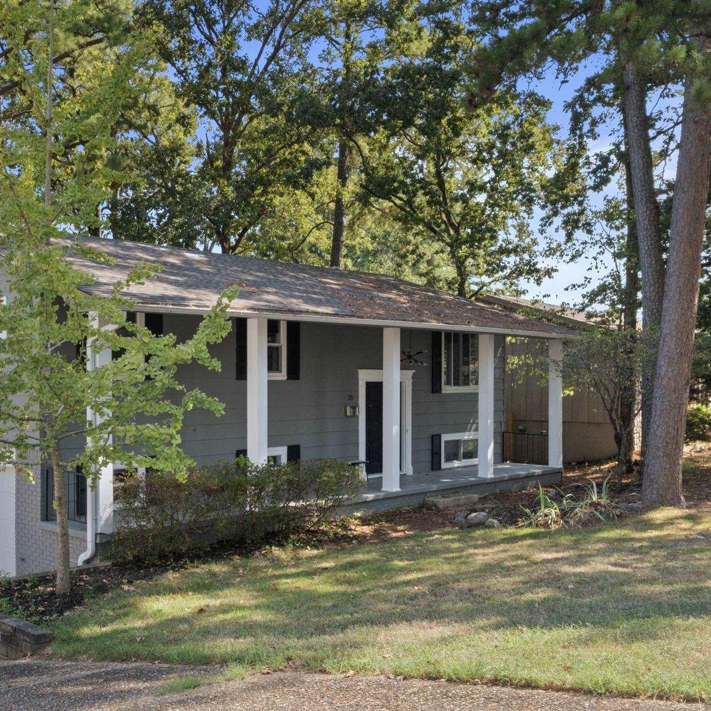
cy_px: 392
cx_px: 203
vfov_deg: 43.8
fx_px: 883
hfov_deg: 42.9
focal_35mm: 38
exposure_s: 1/40
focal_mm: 15.1
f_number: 11
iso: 400
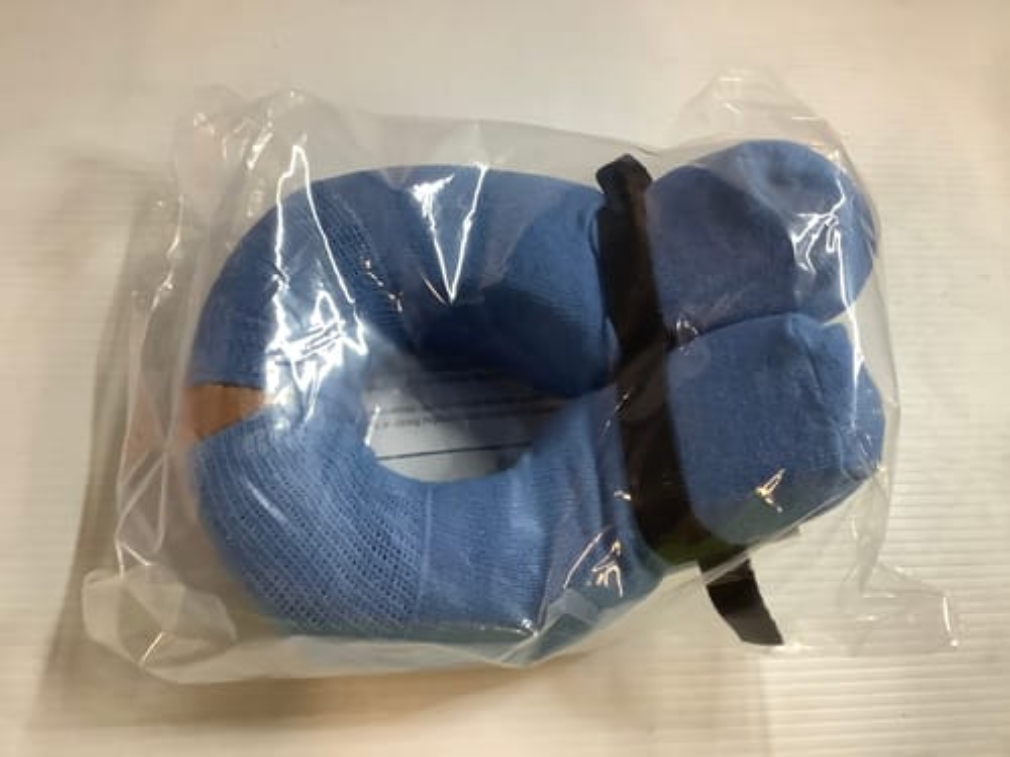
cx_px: 505
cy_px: 378
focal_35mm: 31
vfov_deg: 45.4
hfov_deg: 58.4
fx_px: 904
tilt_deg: -68.2
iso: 160
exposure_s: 1/50
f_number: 2.4
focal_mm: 3.3
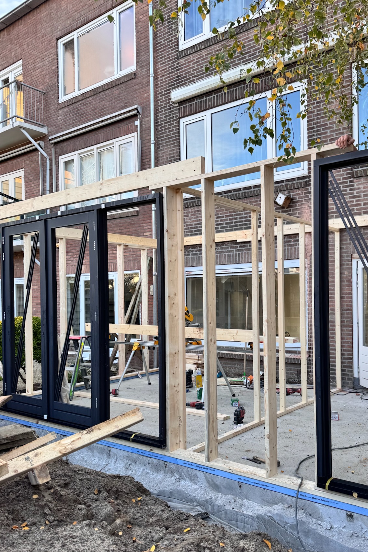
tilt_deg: -1.5
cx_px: 229
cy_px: 307
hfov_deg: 43.3
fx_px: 460
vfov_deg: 61.8
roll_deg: +0.4
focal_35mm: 30
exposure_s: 1/364
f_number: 1.78
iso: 80
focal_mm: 6.76
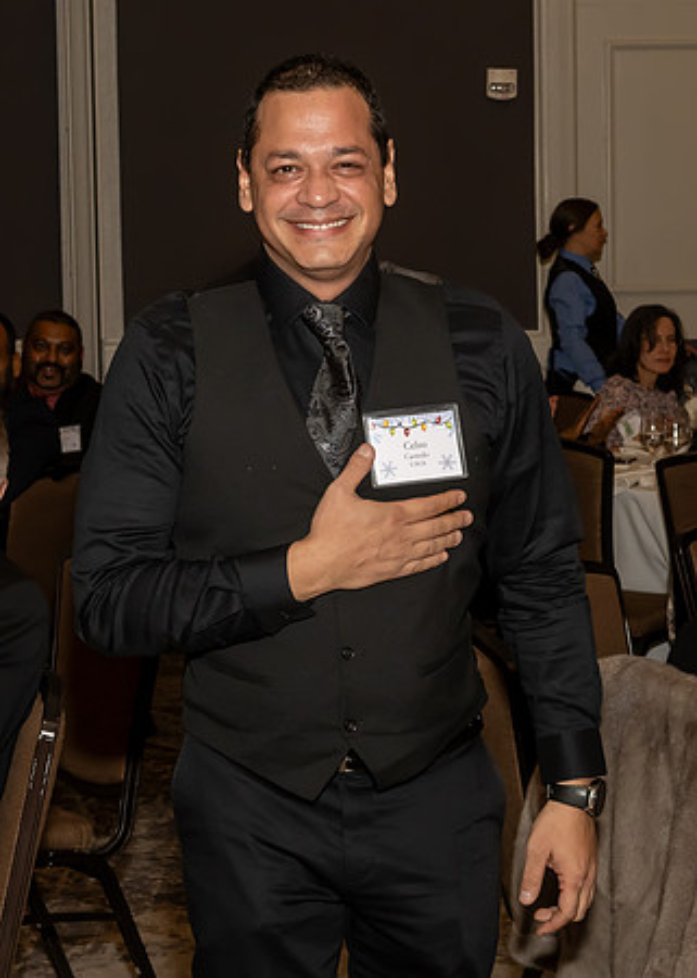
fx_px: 2738
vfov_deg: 20.2
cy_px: 428
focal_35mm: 99
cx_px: 371
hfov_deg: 14.5
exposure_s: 1/250
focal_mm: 38
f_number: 7.1
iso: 800
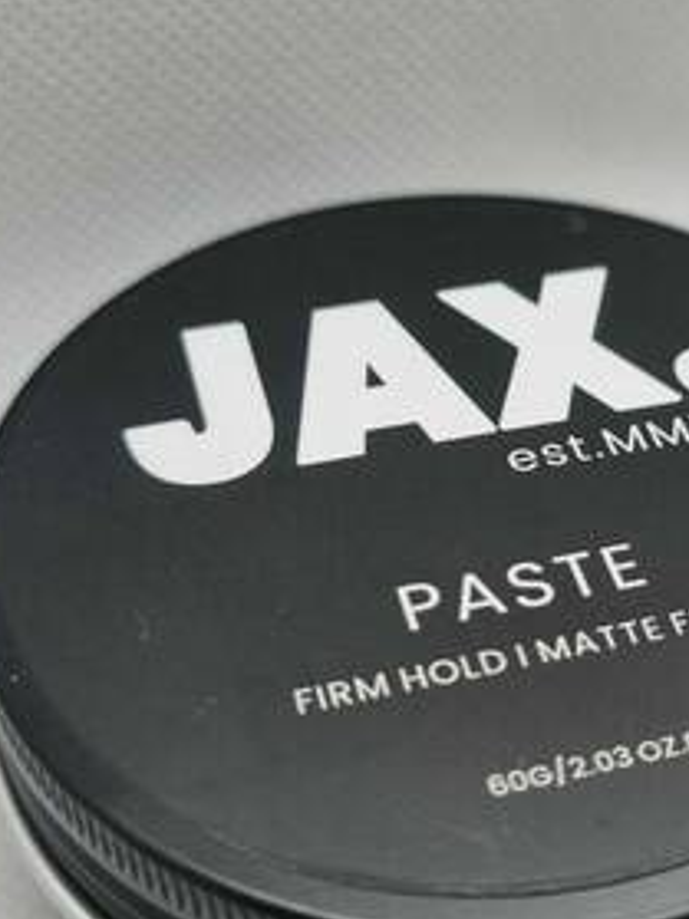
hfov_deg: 25.9
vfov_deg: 34.4
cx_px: 485
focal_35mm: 56
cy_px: 464
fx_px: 1487
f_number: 1.8
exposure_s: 1/182
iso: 50
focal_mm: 5.4
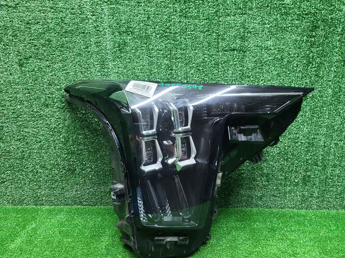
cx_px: 198
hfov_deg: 58.1
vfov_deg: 45.3
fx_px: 309
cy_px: 150
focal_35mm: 31
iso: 234
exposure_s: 1/50
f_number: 1.8
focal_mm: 5.4
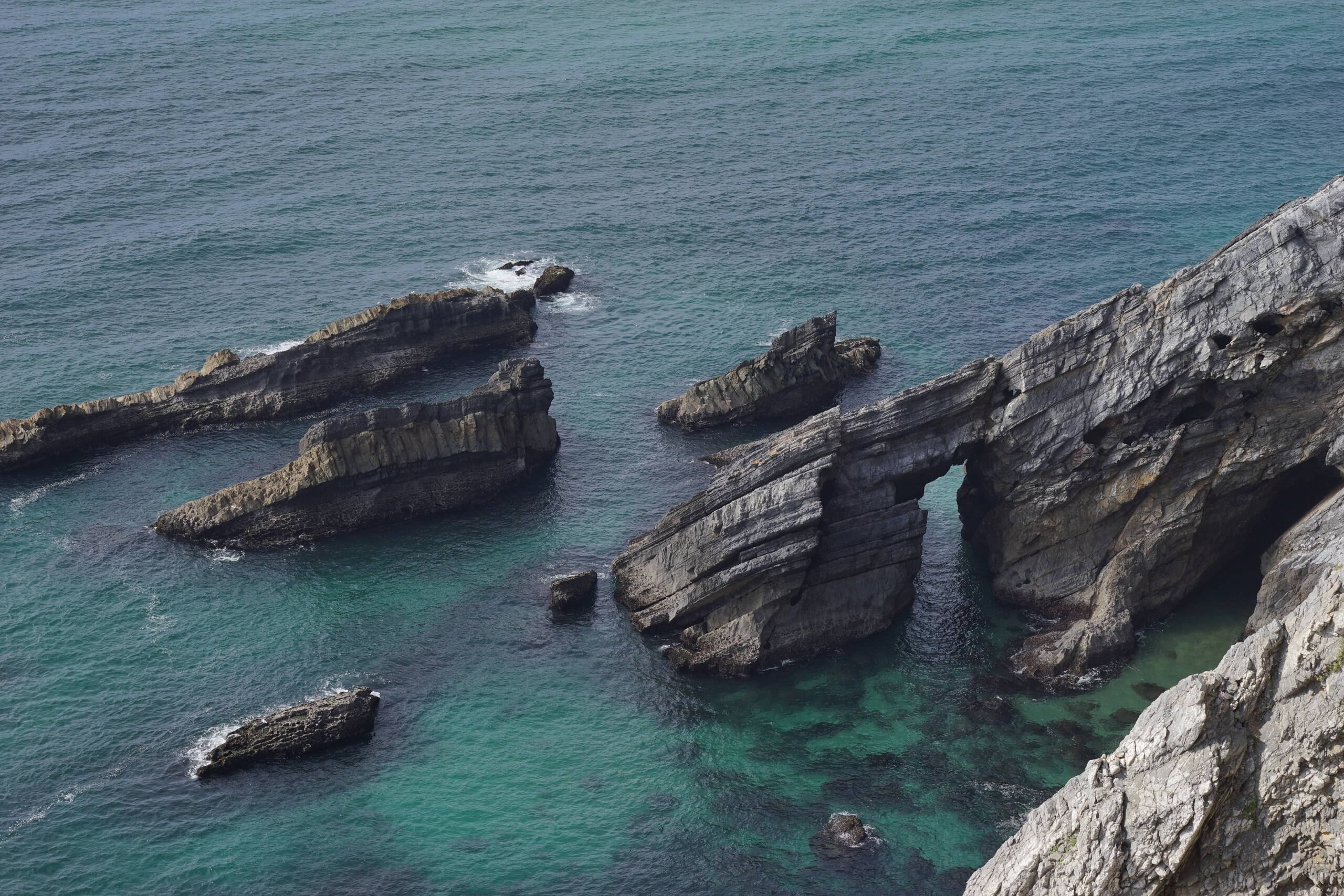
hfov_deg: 28.8
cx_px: 672
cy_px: 448
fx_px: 2613
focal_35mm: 70
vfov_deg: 19.5
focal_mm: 70
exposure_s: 1/250
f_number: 14
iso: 320
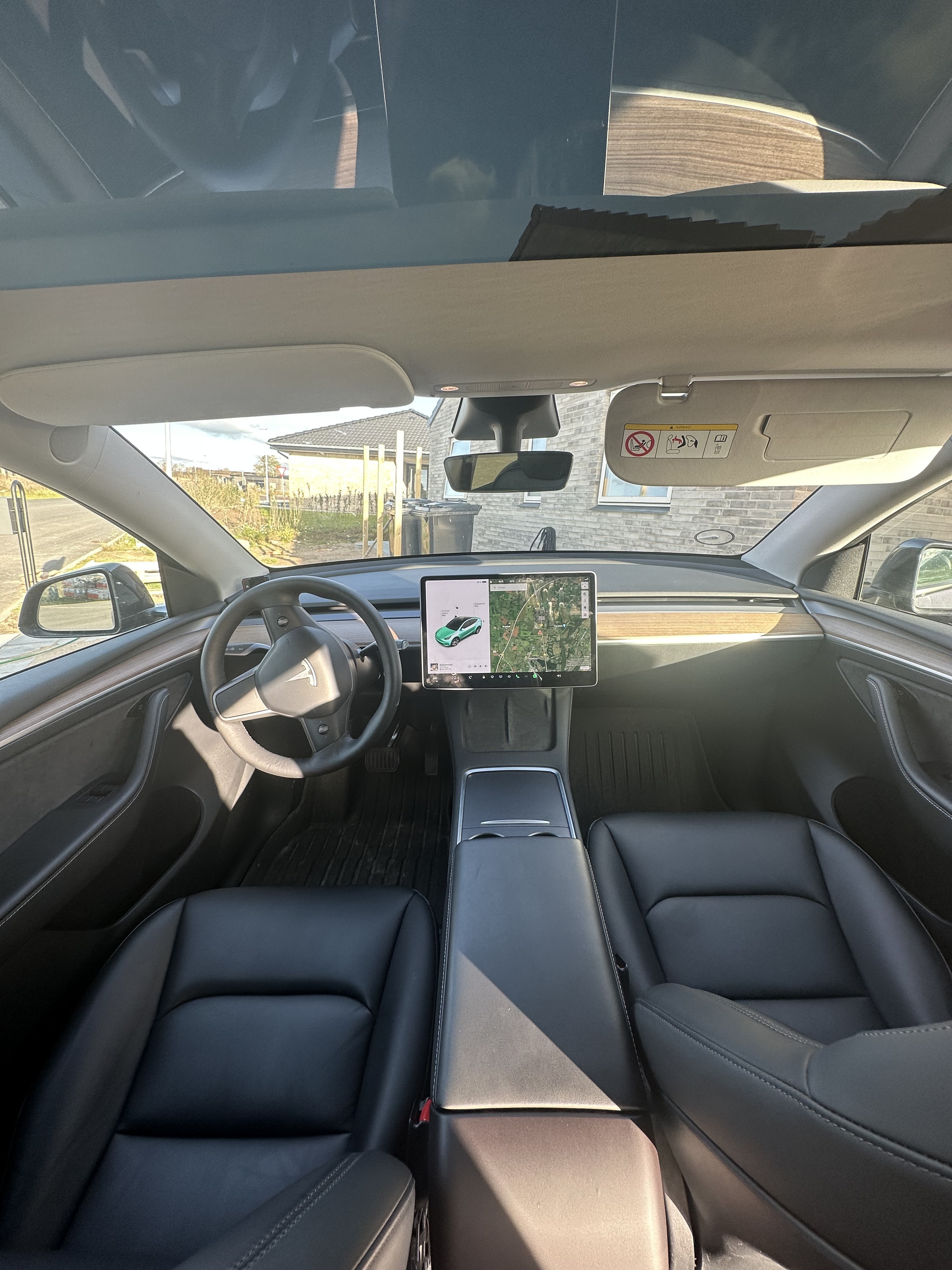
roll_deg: -4.0
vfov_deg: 102.1
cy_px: 635
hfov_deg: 85.7
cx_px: 476
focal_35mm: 14
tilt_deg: -14.0
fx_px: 513
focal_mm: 2.22
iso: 40
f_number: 2.2
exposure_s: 1/134
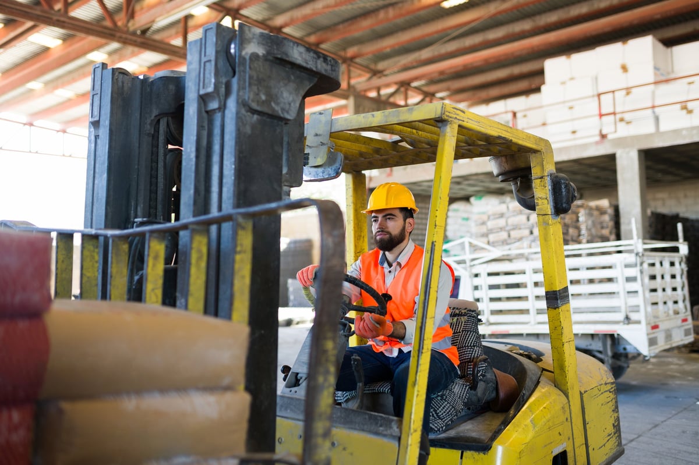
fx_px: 679
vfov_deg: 37.8
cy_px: 232
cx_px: 350
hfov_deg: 54.5
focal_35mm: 35
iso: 250
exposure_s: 1/160
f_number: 1.8
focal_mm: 35
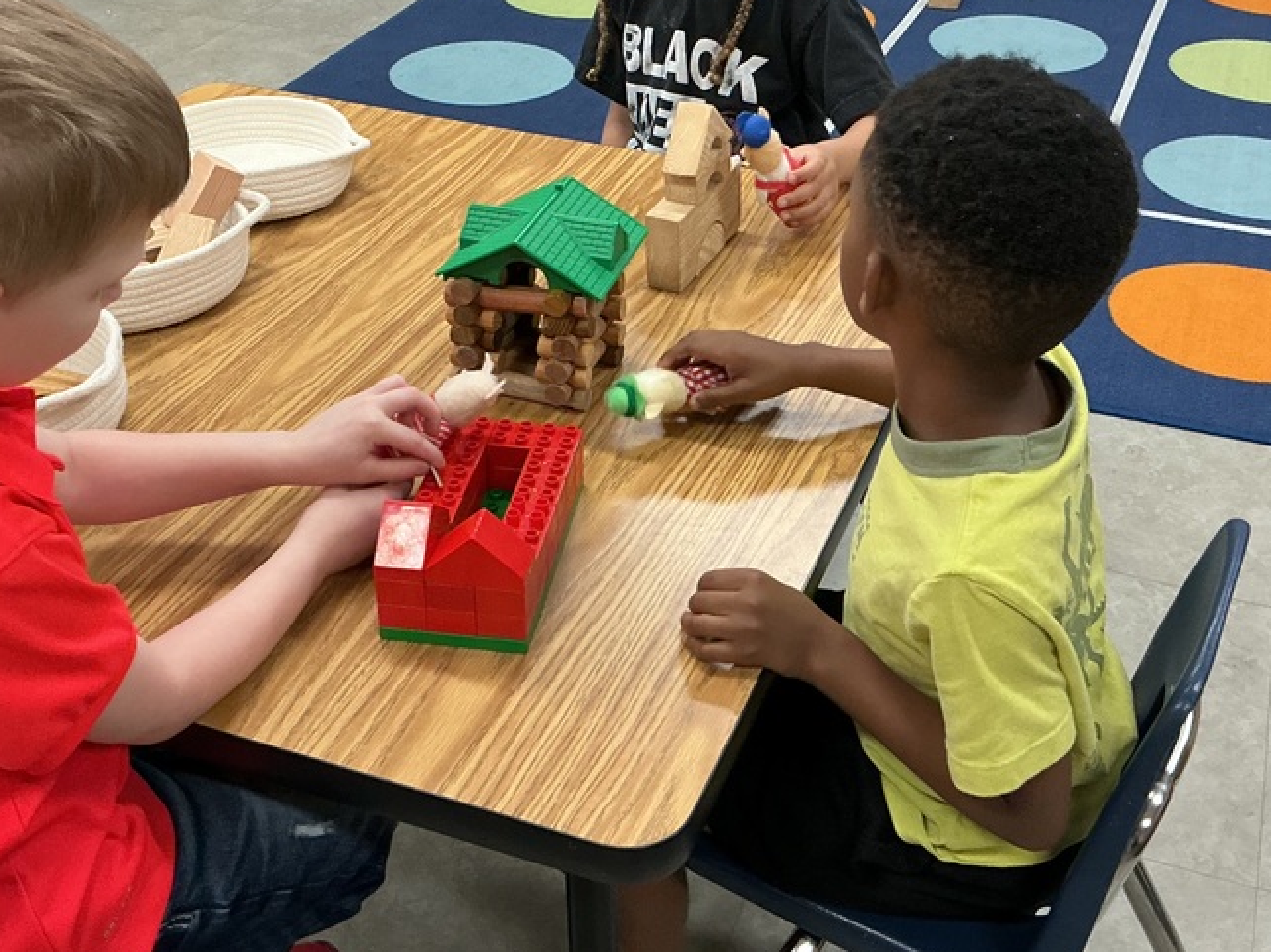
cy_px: 317
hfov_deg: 41.2
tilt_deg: -29.2
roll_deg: -0.5
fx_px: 1688
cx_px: 655
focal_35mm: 46
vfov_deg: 31.3
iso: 160
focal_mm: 3
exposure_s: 1/60
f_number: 1.8
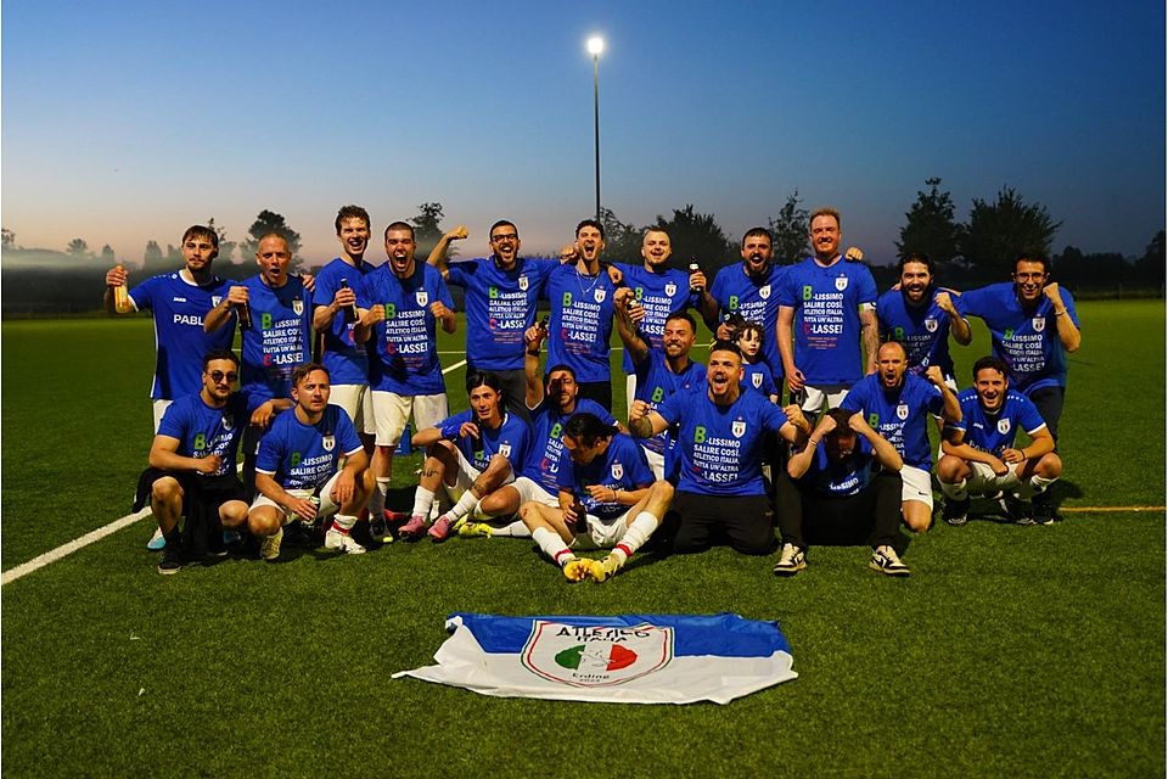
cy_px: 390
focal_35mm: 35
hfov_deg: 54.4
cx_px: 584
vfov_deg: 37.9
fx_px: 1135
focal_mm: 35
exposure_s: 1/160
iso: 3200
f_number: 2.8
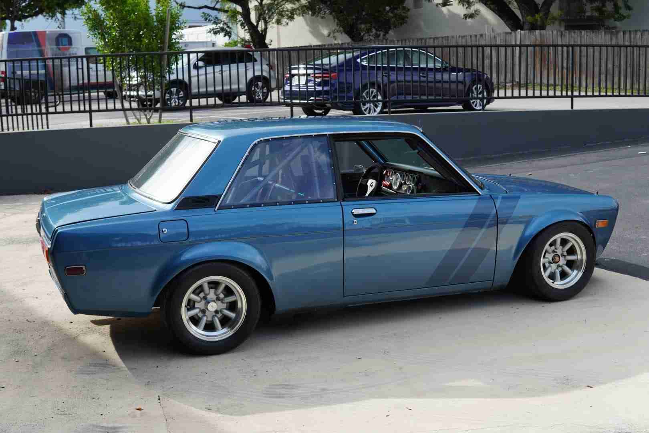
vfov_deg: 29.9
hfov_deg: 43.6
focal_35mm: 45
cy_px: 216
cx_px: 324
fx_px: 811
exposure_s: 1/125
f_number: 5.6
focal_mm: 30
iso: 100
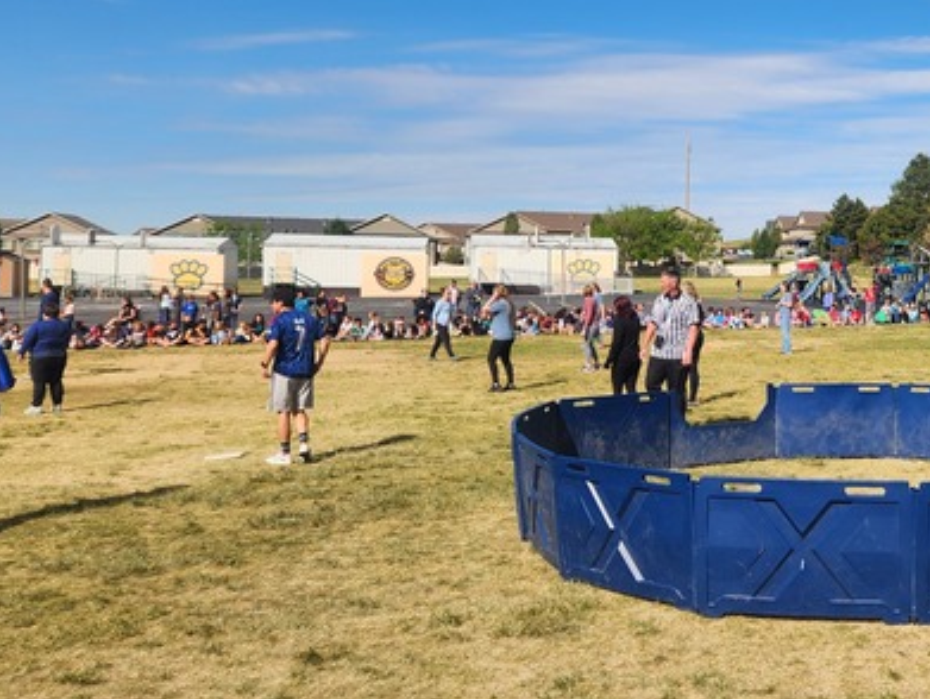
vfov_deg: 30.8
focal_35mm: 47
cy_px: 273
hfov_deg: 37.3
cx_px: 871
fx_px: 1264
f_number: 1.8
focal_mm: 5.4
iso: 20
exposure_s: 1/2163
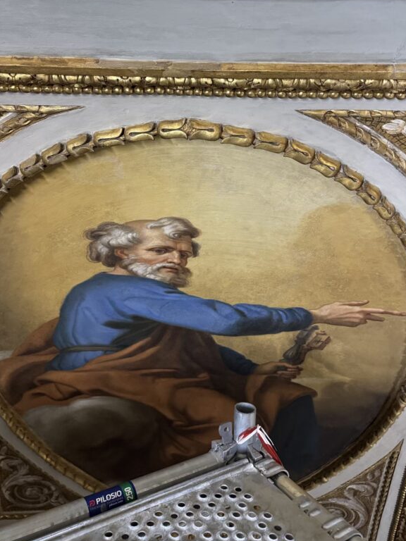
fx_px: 500
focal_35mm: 32
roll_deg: -2.4
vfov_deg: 56.1
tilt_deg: -7.0
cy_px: 199
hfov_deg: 44.1
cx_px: 180
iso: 500
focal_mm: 6.8
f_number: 1.8
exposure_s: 1/50
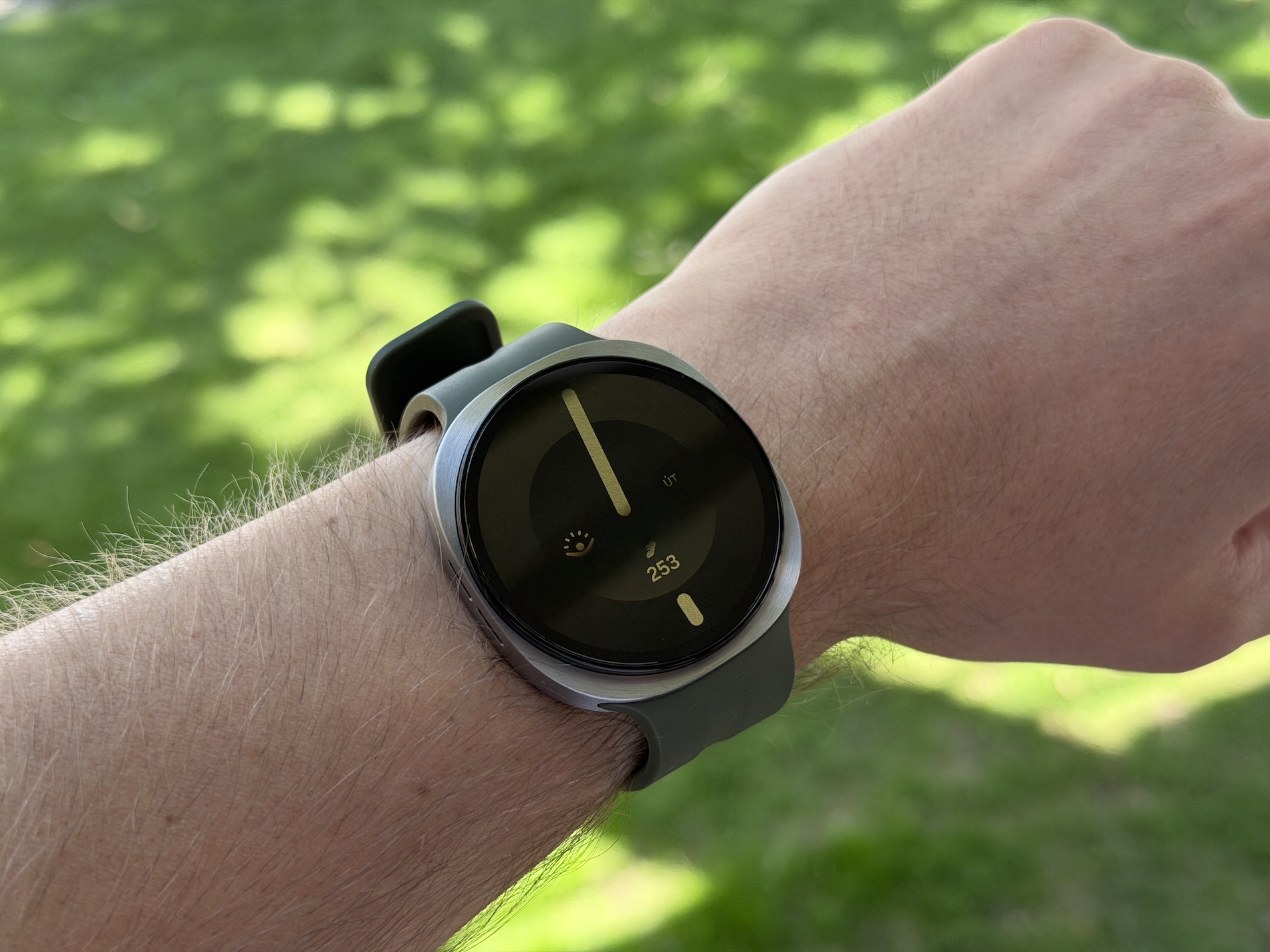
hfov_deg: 39.7
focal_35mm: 48
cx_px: 635
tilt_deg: -36.2
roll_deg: +8.7
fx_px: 1761
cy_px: 476
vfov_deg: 30.3
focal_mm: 6.76
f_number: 1.78
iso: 80
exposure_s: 1/272
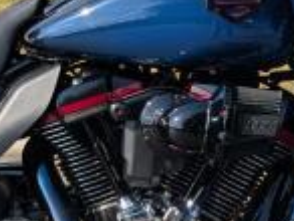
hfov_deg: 14.9
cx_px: 29
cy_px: 48
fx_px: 1114
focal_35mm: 131
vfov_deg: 11.3
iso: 20
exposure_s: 1/643
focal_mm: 6.9
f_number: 1.68
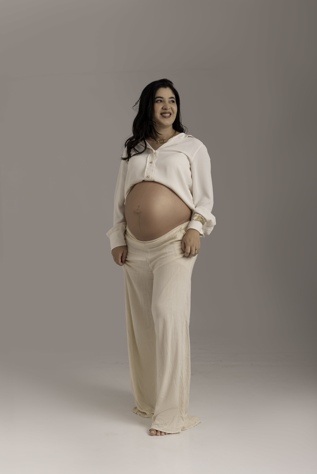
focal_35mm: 46
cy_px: 237
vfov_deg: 42.7
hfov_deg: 29.3
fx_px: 607
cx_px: 158
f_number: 11
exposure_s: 1/160
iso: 160
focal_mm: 46
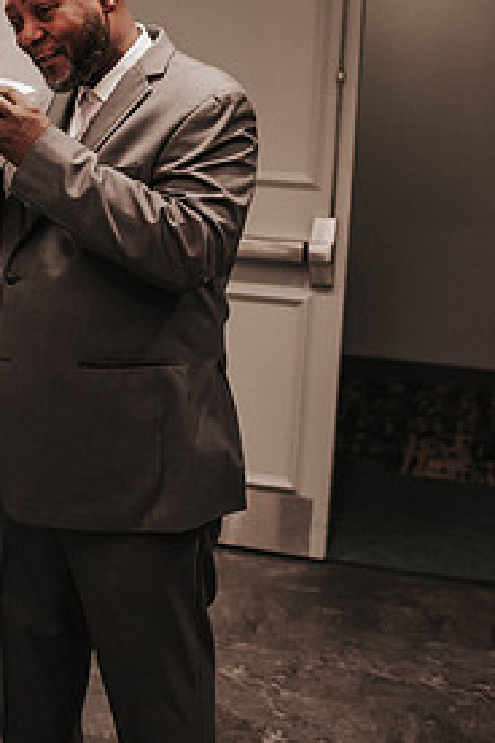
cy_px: 210
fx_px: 1176
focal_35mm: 57
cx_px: 102
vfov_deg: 34.5
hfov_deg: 23.4
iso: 1000
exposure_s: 1/640
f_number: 3.2
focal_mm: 35
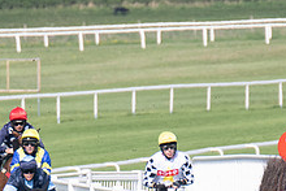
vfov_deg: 0.8
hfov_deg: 1.2
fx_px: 14245
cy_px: 271
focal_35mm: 1792
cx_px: 50
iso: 400
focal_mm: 280
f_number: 4
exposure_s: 1/3200
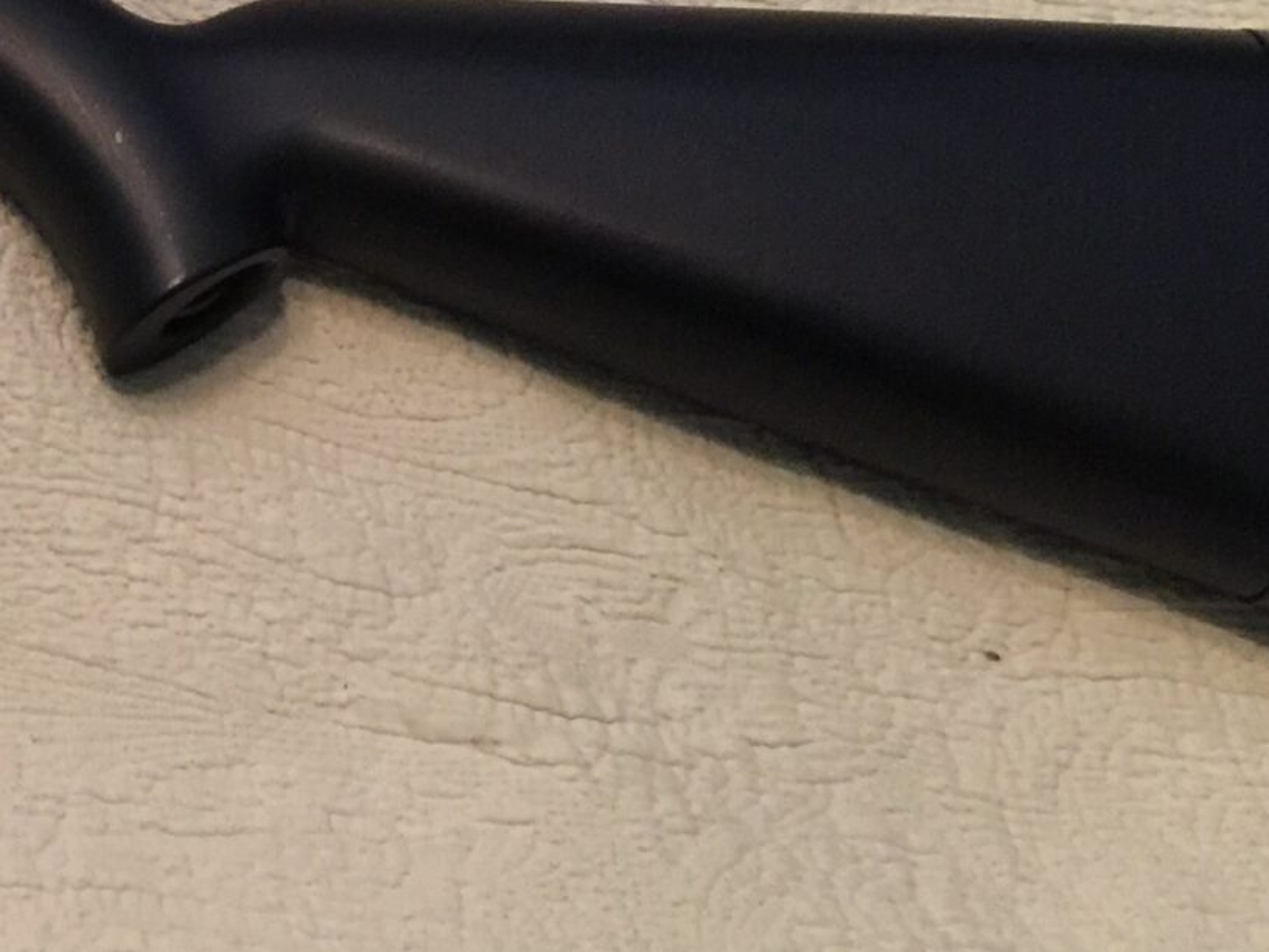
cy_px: -50
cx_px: -386
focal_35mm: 91
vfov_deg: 15.9
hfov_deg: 19.8
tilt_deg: -60.5
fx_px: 3336
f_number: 2.2
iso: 125
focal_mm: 4.15
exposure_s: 1/15
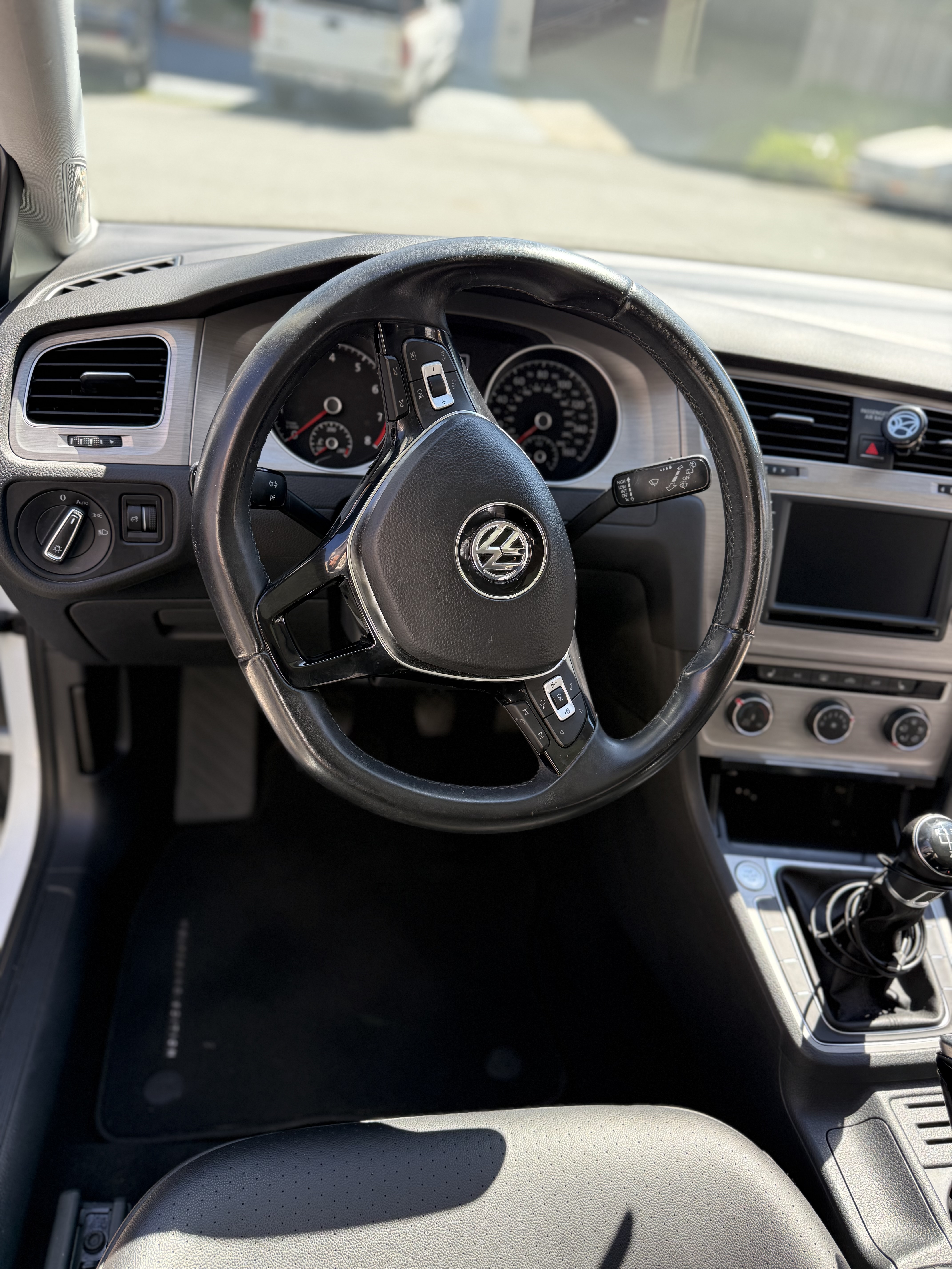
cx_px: 476
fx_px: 880
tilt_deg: -34.2
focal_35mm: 24
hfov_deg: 56.8
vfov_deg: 71.6
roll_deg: -8.5
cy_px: 634
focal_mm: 6.76
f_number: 1.78
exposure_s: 1/491
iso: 100
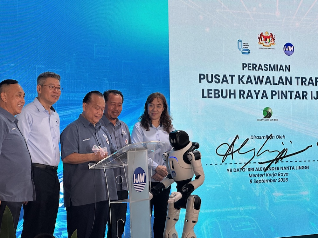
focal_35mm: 77
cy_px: 119
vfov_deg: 19.1
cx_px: 159
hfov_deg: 25.3
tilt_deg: +2.1
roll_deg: +2.1
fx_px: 707
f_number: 2.8
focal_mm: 9
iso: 50
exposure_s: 1/99
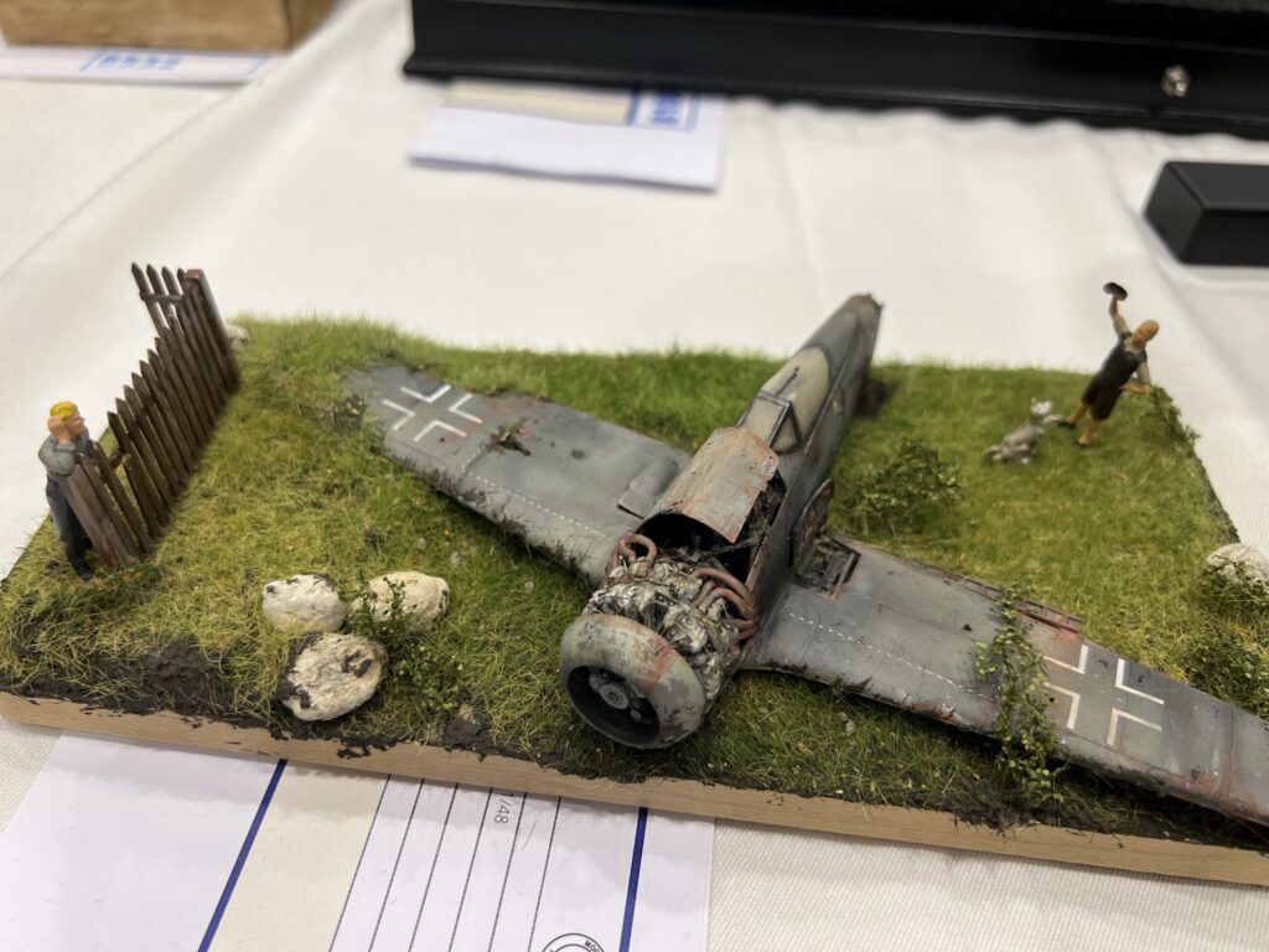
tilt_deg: -43.0
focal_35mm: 26
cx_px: 634
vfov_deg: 53.1
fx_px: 953
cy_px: 476
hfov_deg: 67.3
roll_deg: -2.8
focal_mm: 5.7
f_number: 1.5
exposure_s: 1/121
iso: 100
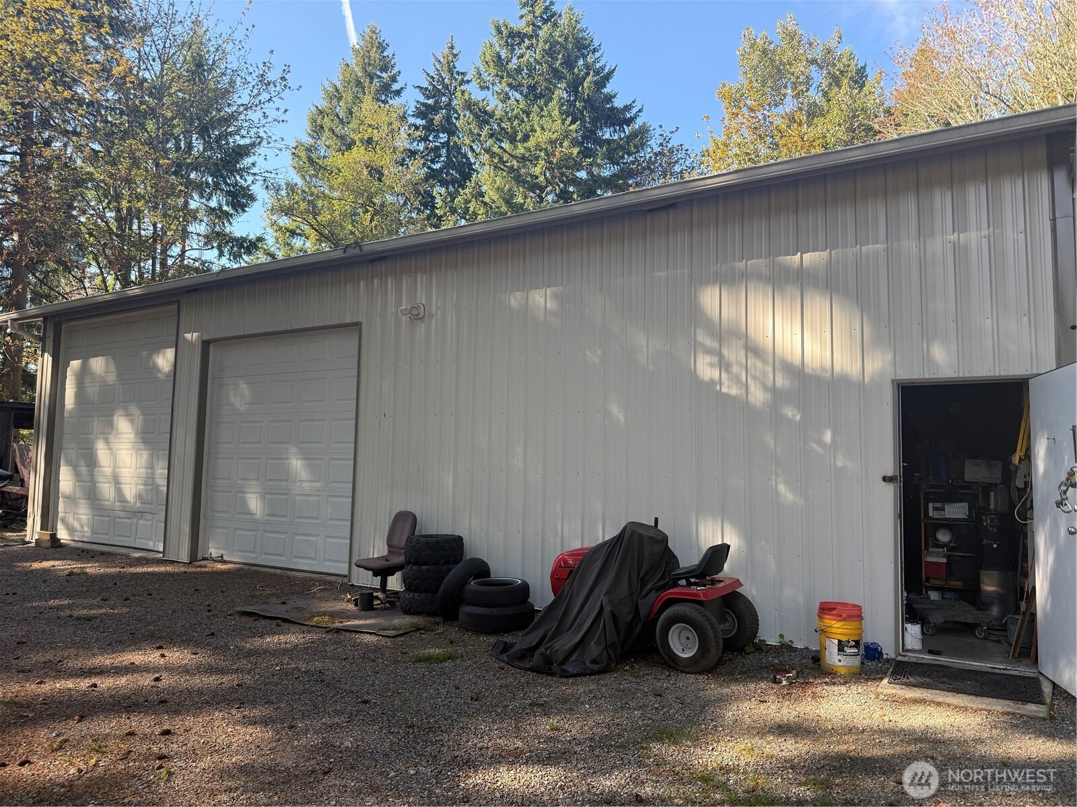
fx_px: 747
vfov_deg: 56.8
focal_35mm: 24
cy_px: 404
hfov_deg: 71.6
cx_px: 538
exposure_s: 1/607
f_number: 1.78
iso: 100
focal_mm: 6.76
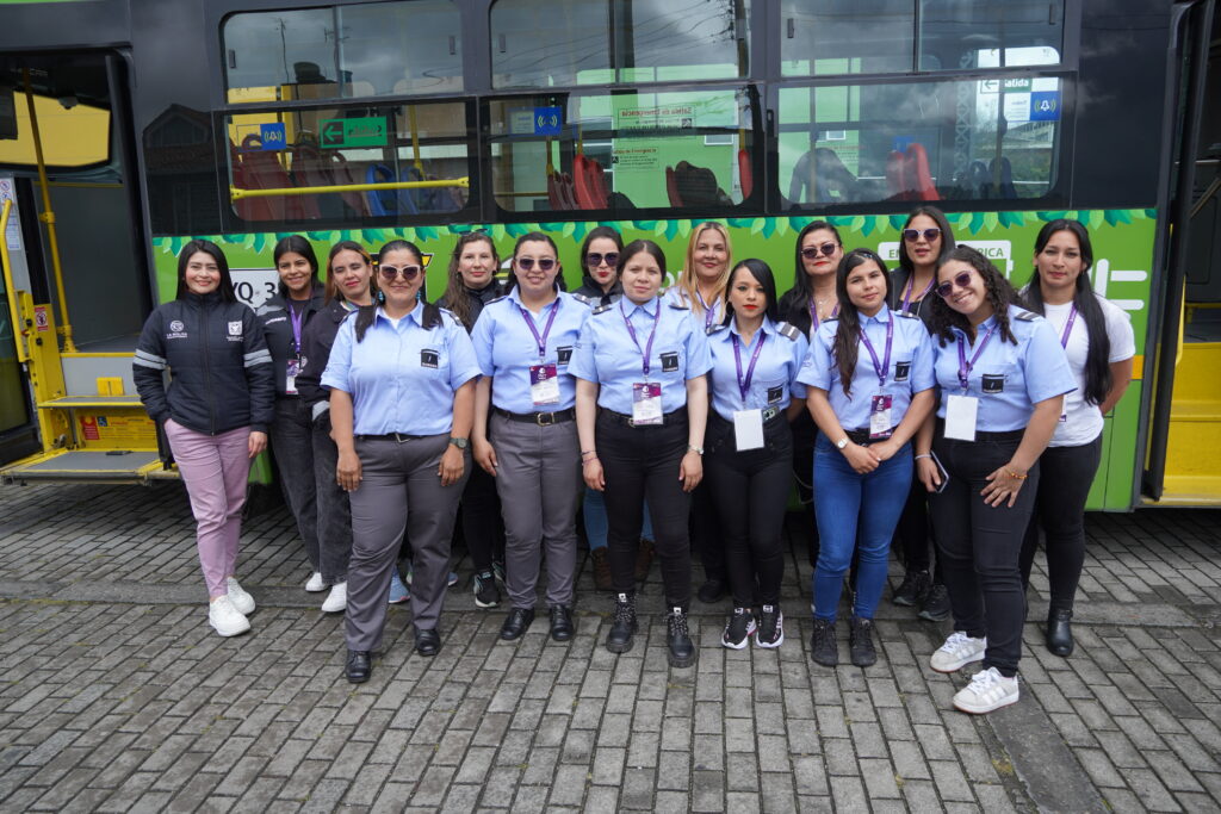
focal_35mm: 27
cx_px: 610
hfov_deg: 67.4
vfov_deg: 47.9
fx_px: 916
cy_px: 407
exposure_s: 1/400
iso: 100
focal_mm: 18
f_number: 4.5
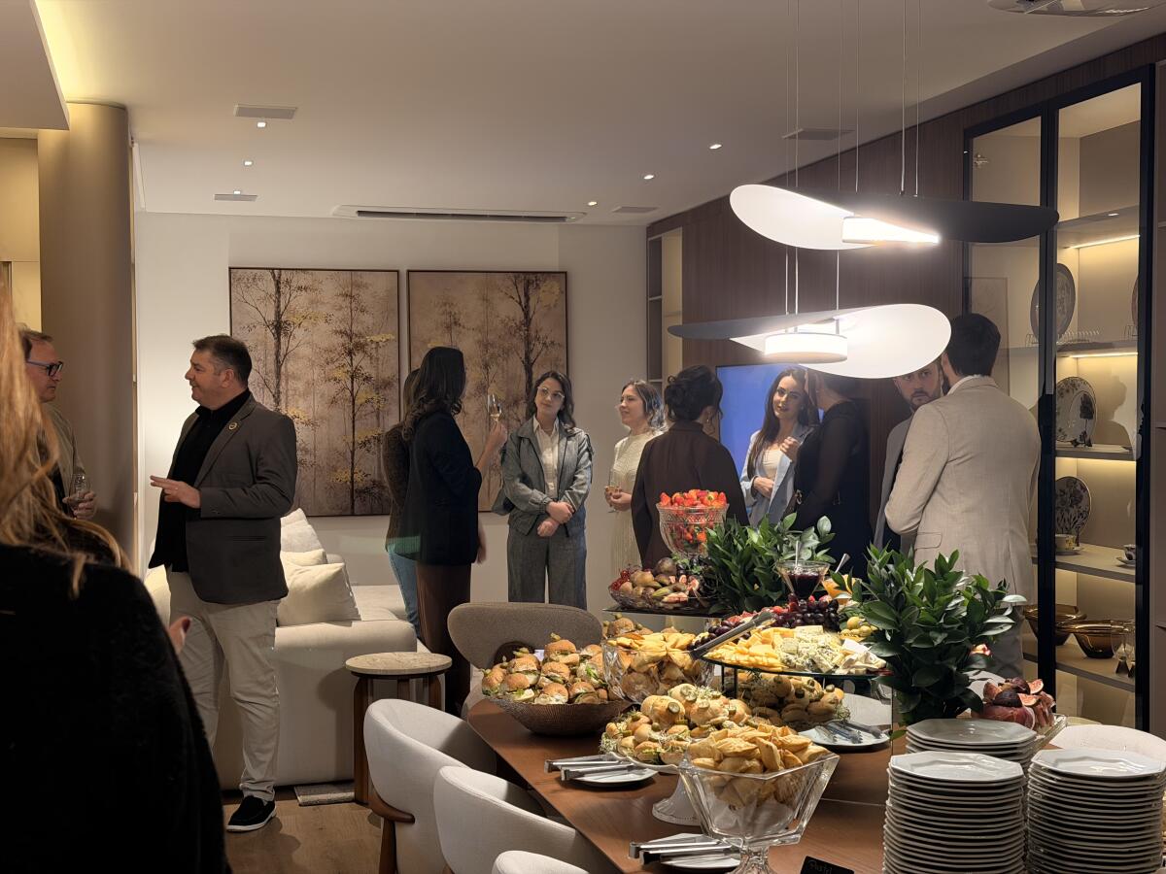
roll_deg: +0.5
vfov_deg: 30.3
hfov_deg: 39.7
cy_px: 437
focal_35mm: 48
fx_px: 1617
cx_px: 583
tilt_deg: -1.6
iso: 125
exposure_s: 1/60
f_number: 1.78
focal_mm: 6.76
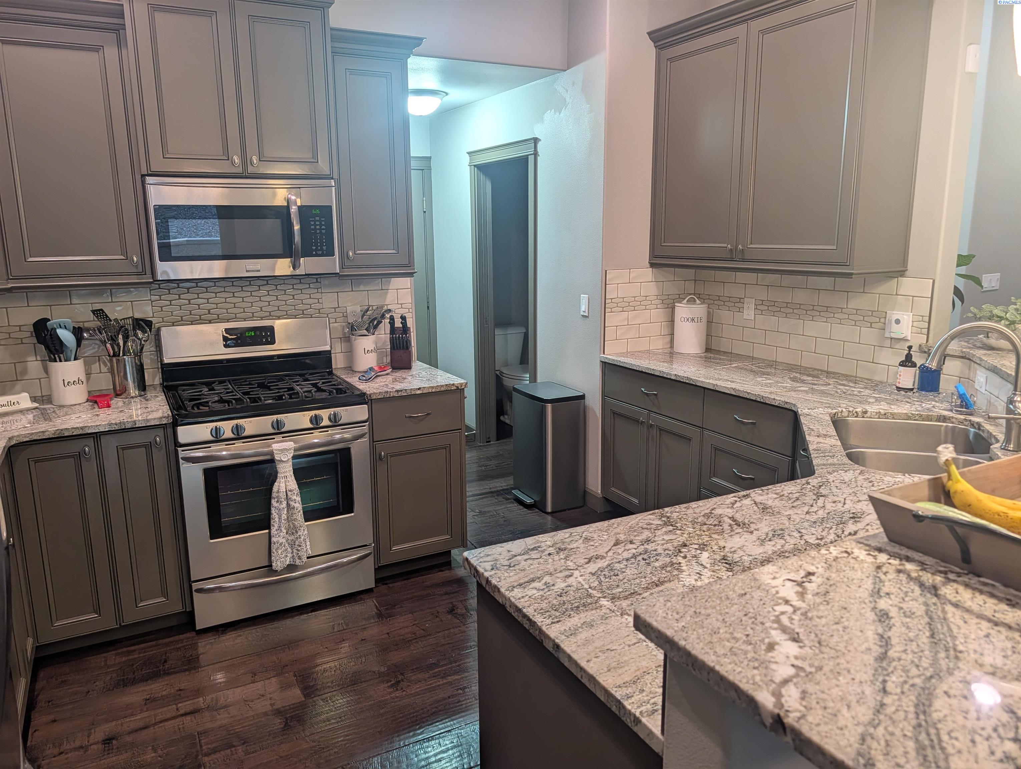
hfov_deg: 71.5
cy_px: 384
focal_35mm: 24
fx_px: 709
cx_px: 510
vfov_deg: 56.9
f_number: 1.68
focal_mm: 6.9
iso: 113
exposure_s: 1/60
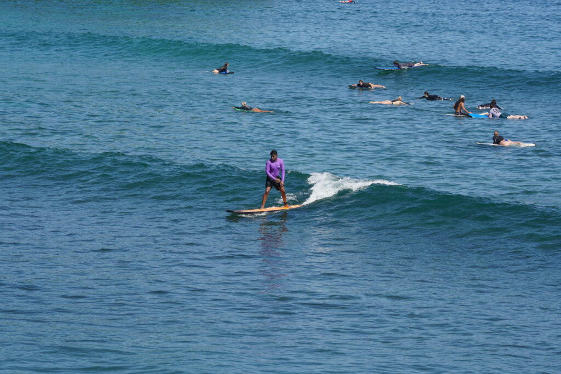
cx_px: 280
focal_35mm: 228
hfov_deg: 9.0
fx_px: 3553
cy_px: 187
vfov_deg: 6.0
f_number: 7.1
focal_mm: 152
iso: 200
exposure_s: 1/800
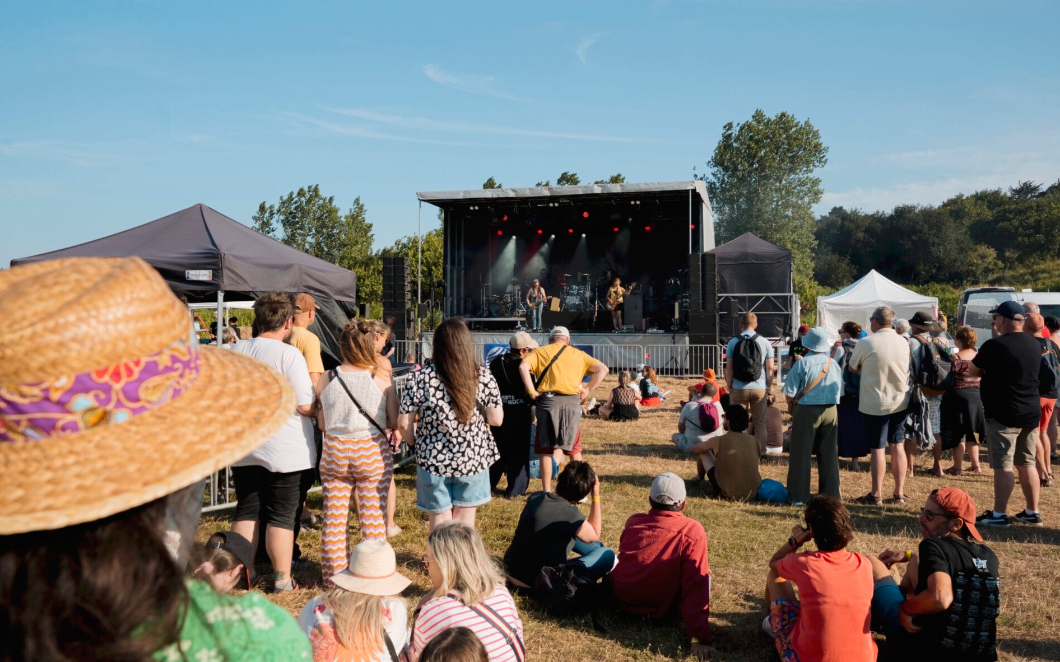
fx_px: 890
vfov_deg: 40.8
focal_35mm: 31
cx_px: 528
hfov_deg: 61.5
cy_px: 314
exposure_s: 1/400
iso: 100
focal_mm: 29.8
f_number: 7.1
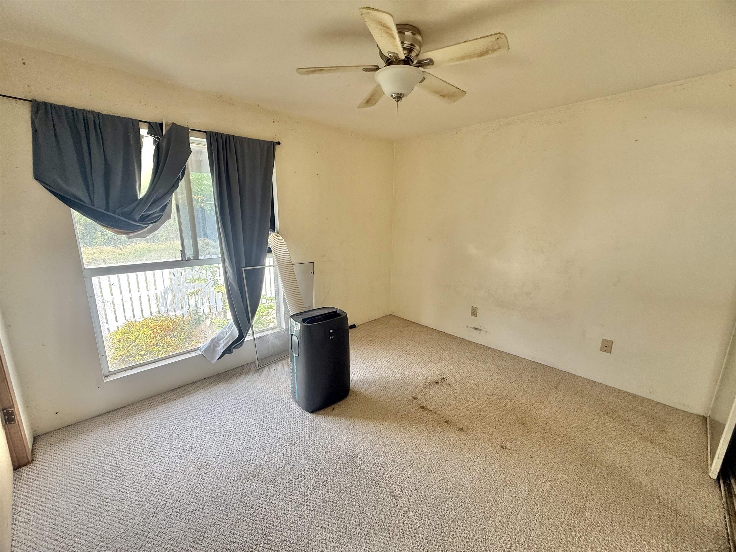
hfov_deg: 102.1
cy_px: 276
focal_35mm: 14
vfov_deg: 85.7
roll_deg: +0.1
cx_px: 368
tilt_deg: -11.8
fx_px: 298
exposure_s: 1/99
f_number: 2.2
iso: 100
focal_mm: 2.22
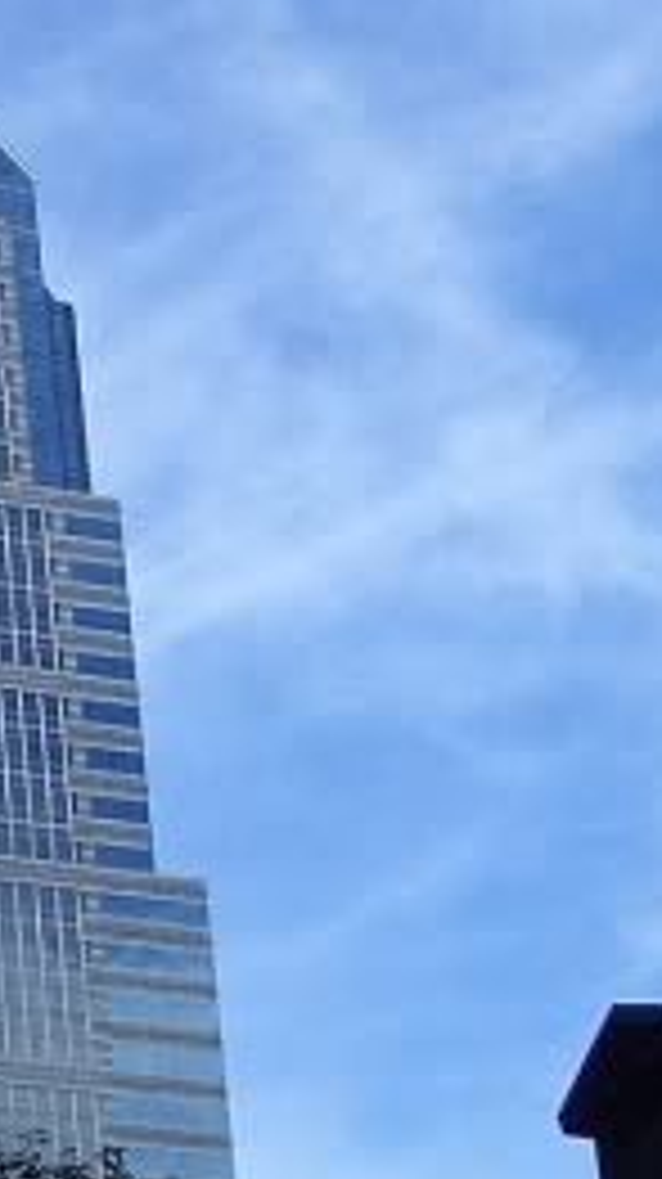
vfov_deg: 14.4
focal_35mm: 149
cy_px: 716
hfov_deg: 7.9
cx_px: -392
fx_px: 4659
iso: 50
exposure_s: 1/320
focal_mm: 5.8
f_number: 4.3
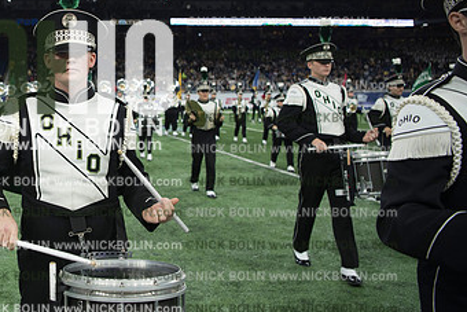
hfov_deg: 44.4
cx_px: 76
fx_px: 532
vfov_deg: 32.2
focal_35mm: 41
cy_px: 86
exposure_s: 1/1250
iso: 1250
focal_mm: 24
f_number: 2.8
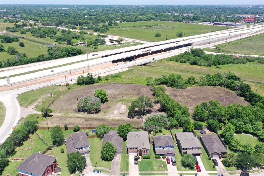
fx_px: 205
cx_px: 132
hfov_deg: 65.5
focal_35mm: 28
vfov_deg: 46.4
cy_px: 88
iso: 100
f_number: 5
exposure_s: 1/320
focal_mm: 10.26
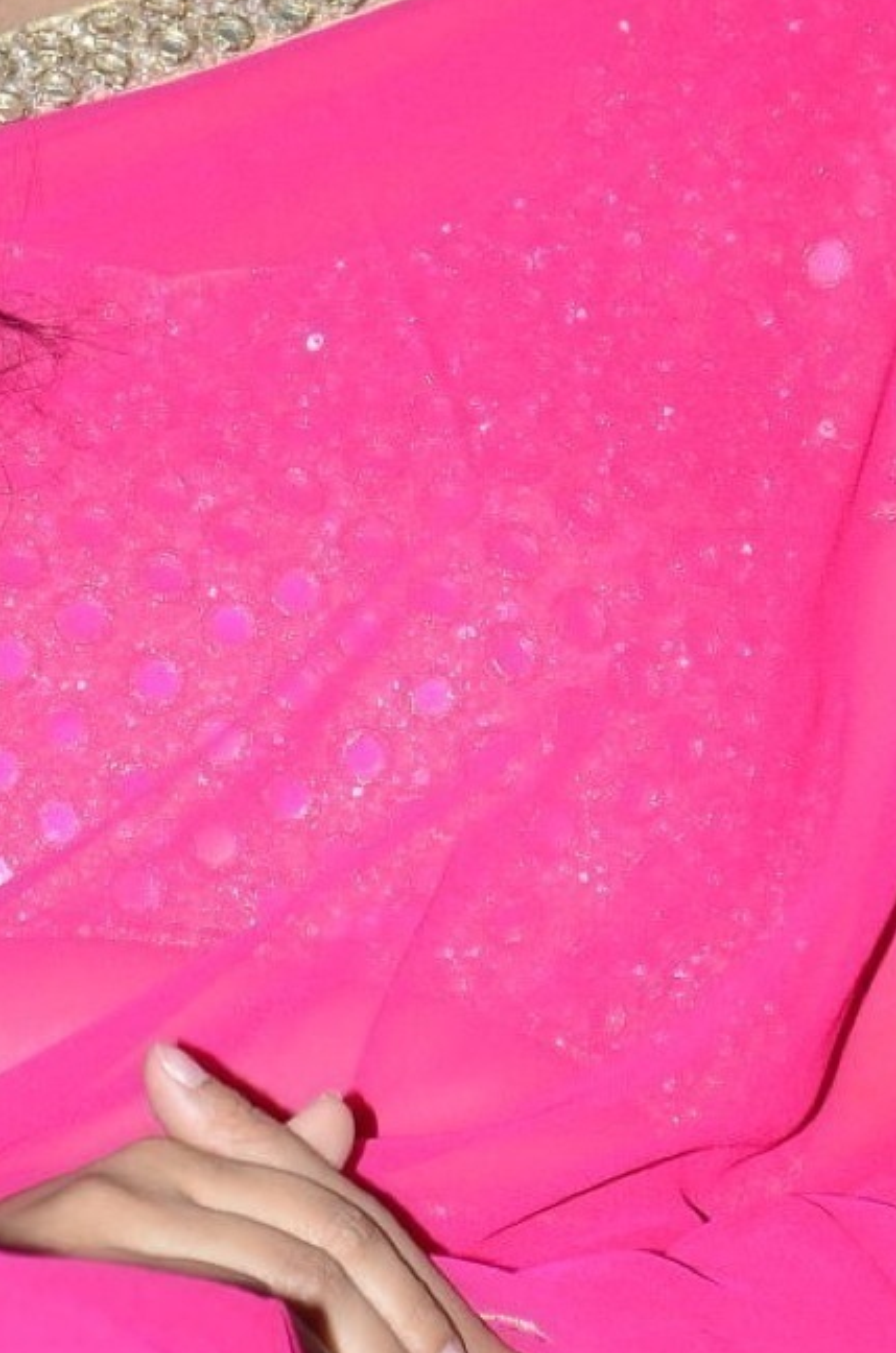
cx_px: 48
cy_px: 222
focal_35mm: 378
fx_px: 14179
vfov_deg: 5.5
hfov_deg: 3.6
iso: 500
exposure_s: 1/125
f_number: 6.3
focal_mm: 90
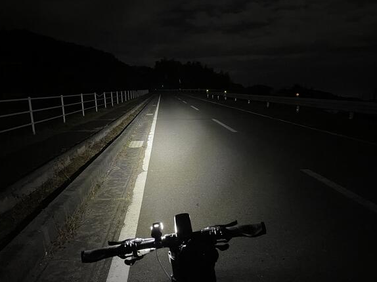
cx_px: 169
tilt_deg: -10.2
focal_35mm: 29
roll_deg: +1.7
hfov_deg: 61.5
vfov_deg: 48.1
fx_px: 316
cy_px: 156
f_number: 1.6
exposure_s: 1/17
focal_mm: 4.2
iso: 3200
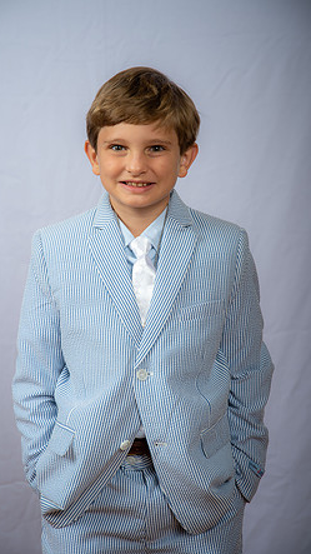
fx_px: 1247
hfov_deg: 14.2
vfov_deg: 25.0
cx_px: 148
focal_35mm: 85
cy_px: 280
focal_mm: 80
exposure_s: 1/200
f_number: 6.3
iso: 250
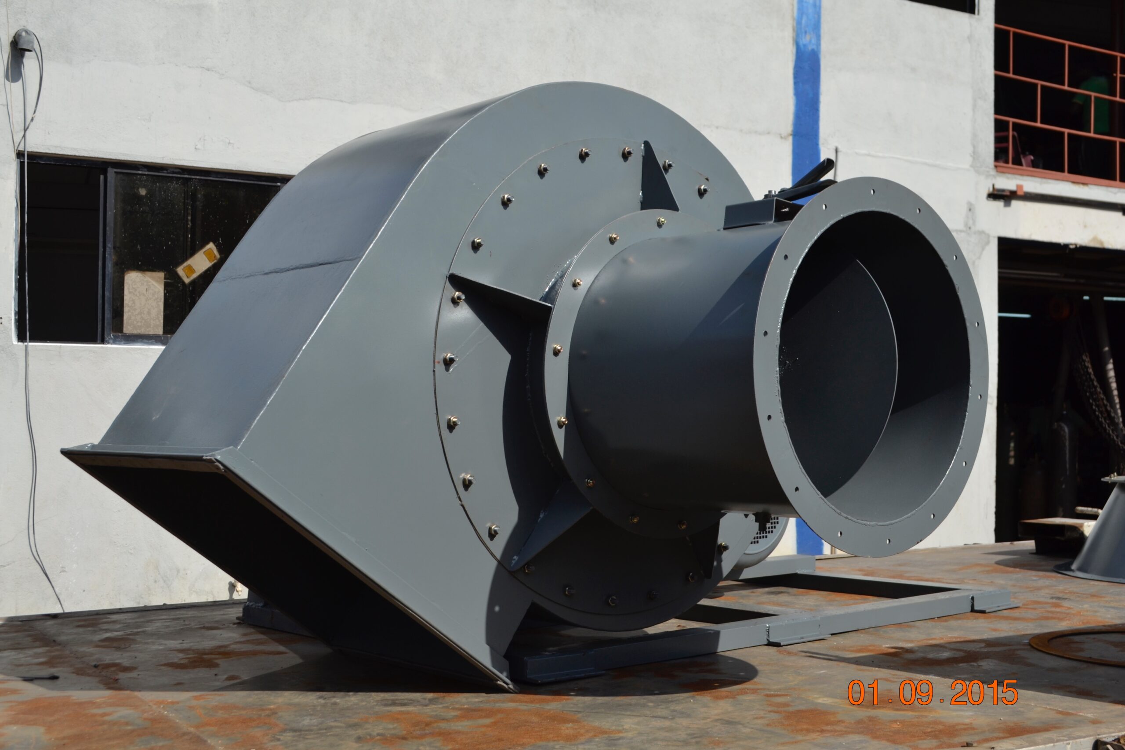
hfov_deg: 43.6
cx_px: 562
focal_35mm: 45
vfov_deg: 29.9
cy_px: 375
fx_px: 1406
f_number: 8
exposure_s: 1/250
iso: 100
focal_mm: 30
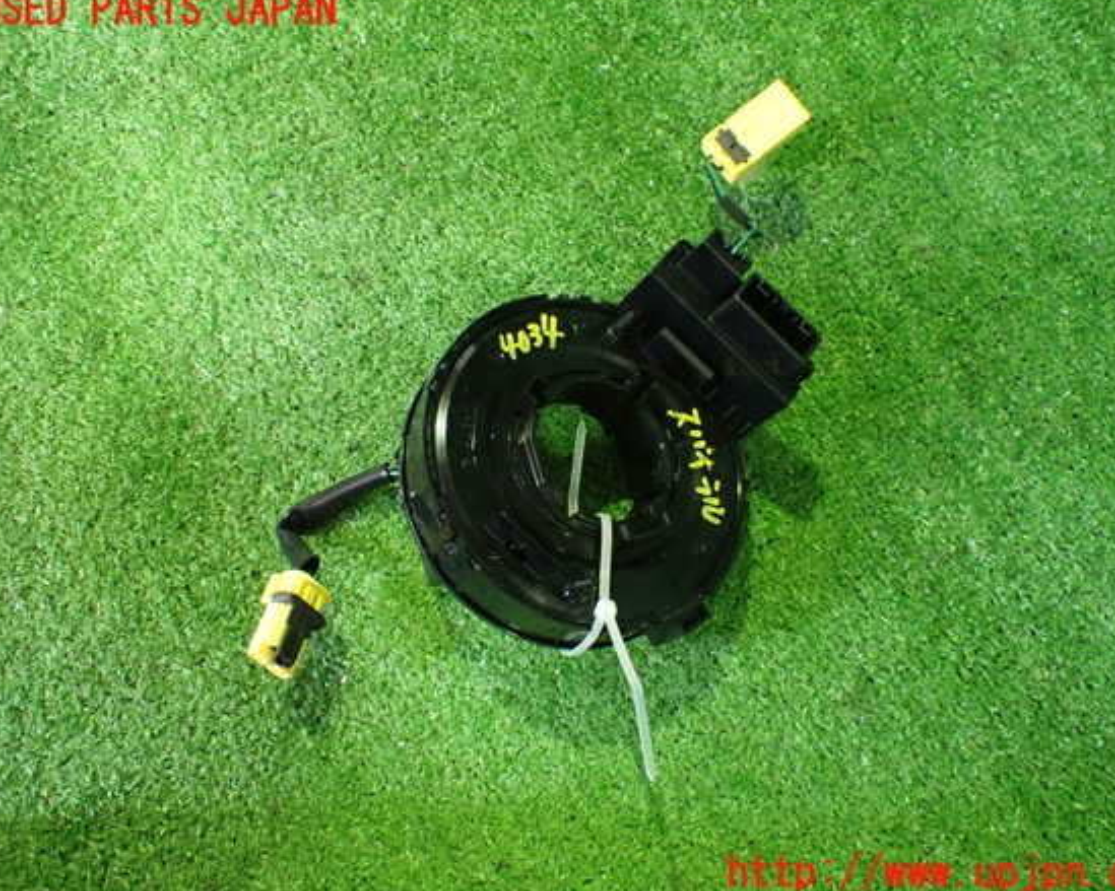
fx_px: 1056
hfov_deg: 55.7
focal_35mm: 32
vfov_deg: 45.8
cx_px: 577
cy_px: 442
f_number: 2.3
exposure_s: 1/30
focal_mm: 5.4
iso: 1000
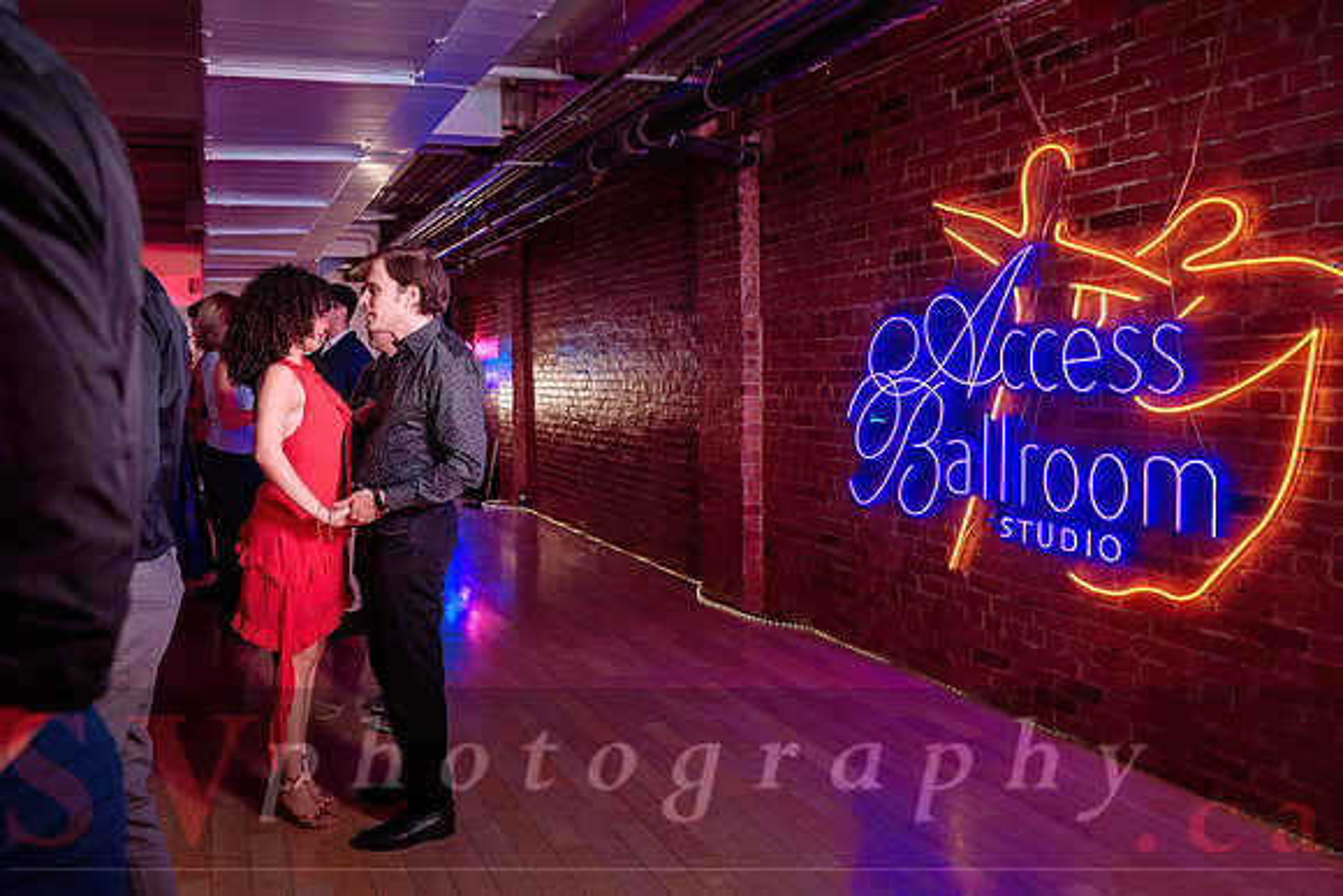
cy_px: 420
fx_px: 1160
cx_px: 570
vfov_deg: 42.2
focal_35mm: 31
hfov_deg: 59.9
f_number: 4
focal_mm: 27
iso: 800
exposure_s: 1/80
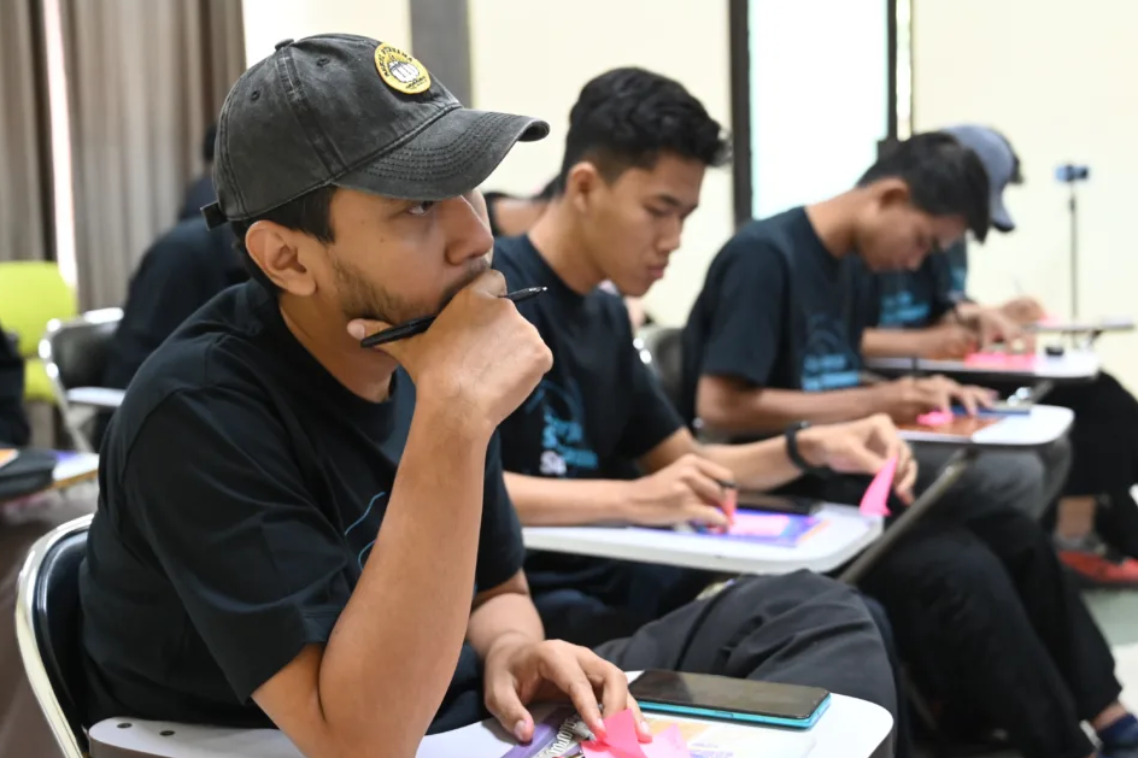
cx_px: 529
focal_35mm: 51
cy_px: 372
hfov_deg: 38.9
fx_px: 1612
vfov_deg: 26.5
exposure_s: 1/60
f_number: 4
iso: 3600
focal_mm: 47
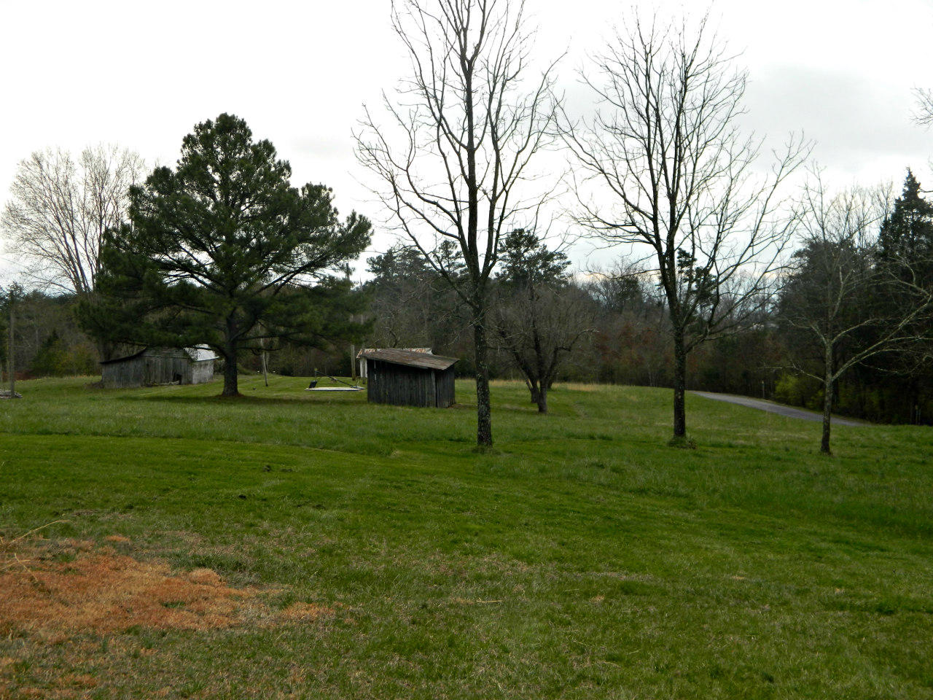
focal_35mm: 41
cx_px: 466
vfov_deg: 35.1
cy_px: 350
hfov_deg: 45.8
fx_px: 1105
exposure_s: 1/60
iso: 80
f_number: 3.5
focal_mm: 7.3
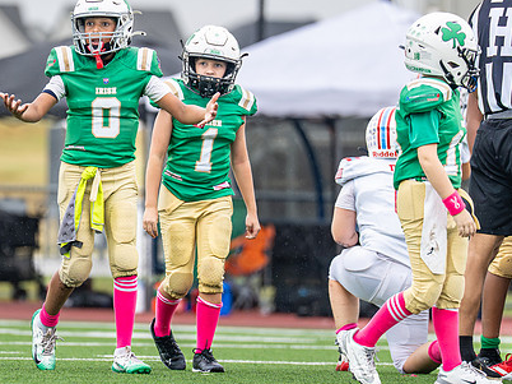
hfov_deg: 3.5
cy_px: 164
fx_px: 8293
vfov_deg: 2.6
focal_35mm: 561
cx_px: 92
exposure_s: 1/1000
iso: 400
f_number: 2.8
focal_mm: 200
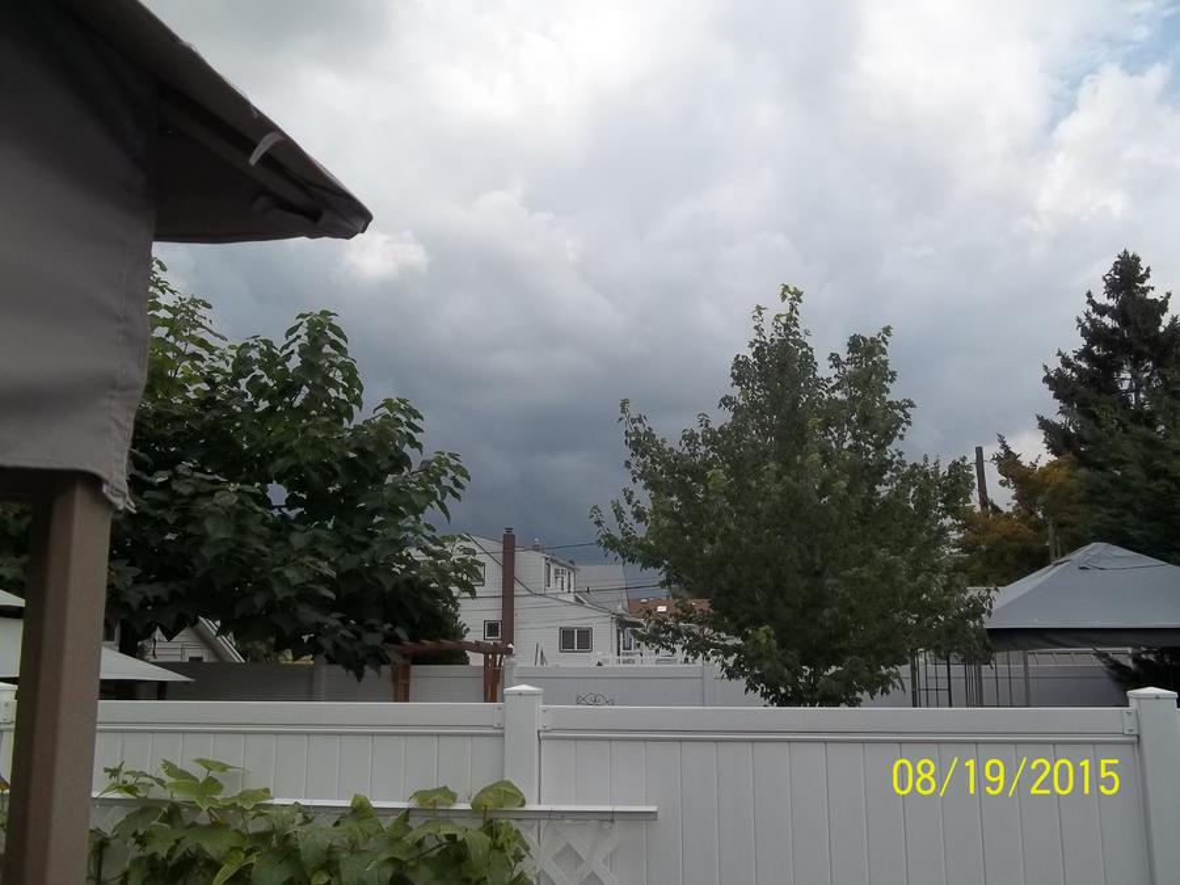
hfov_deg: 56.8
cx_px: 590
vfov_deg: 44.2
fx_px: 1091
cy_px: 442
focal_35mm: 32
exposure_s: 1/200
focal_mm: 5.7
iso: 64
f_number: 8.8
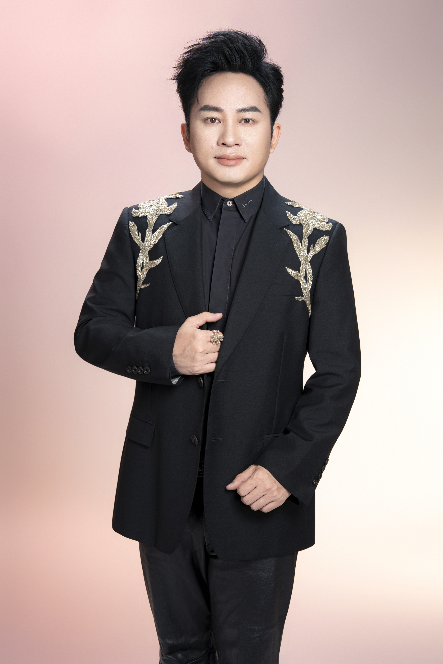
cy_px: 332
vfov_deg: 28.8
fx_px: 1292
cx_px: 222
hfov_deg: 19.5
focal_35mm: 70
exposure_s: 1/160
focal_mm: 70
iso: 125
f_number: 7.1
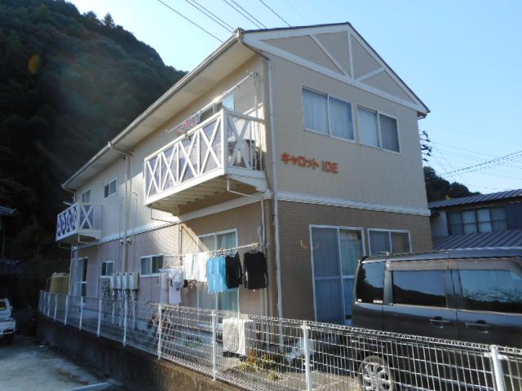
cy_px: 196
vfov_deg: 54.9
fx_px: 377
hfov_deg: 69.4
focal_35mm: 25
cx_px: 261
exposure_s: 1/320
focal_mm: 4.5
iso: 80
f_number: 3.7
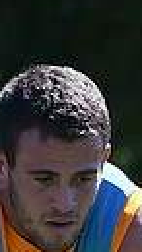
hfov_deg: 0.6
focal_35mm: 2108
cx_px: 222
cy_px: 350
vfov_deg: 1.0
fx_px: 14129
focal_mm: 300
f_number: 4
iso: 320
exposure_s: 1/1600
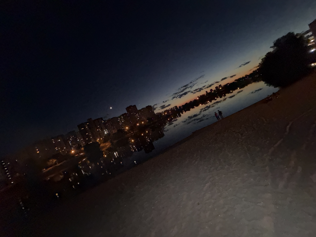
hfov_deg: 102.1
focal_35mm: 14
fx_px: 128
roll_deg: +24.2
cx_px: 158
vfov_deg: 85.7
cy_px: 118
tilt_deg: +0.1
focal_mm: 2.22
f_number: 2.2
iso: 1600
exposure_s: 1/18
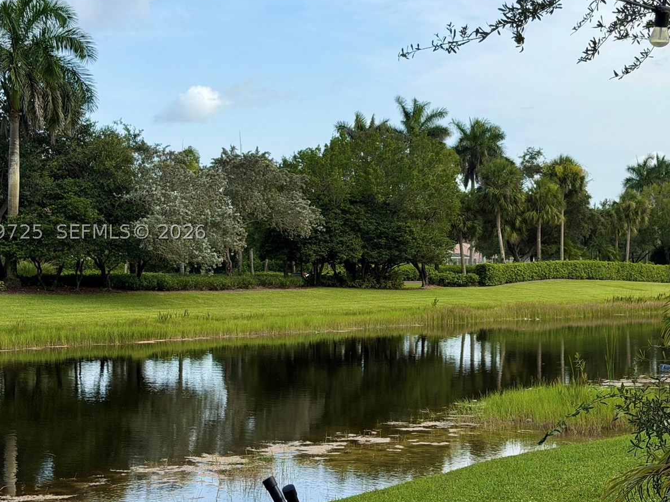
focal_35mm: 65
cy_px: 232
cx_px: 380
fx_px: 1258
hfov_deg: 29.8
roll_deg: +0.3
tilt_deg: +1.6
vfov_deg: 22.6
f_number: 1.78
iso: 64
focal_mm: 6.76
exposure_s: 1/2865
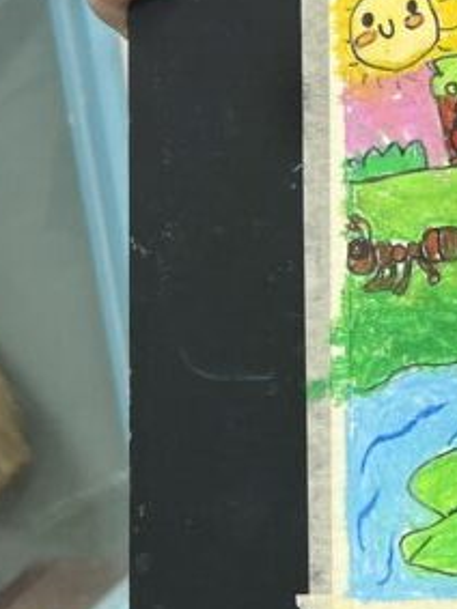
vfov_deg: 20.4
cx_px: 742
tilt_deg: -16.6
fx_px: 1621
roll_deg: +2.6
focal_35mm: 92
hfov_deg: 14.6
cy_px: -41
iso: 80
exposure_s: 1/100
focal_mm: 5.7
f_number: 1.5
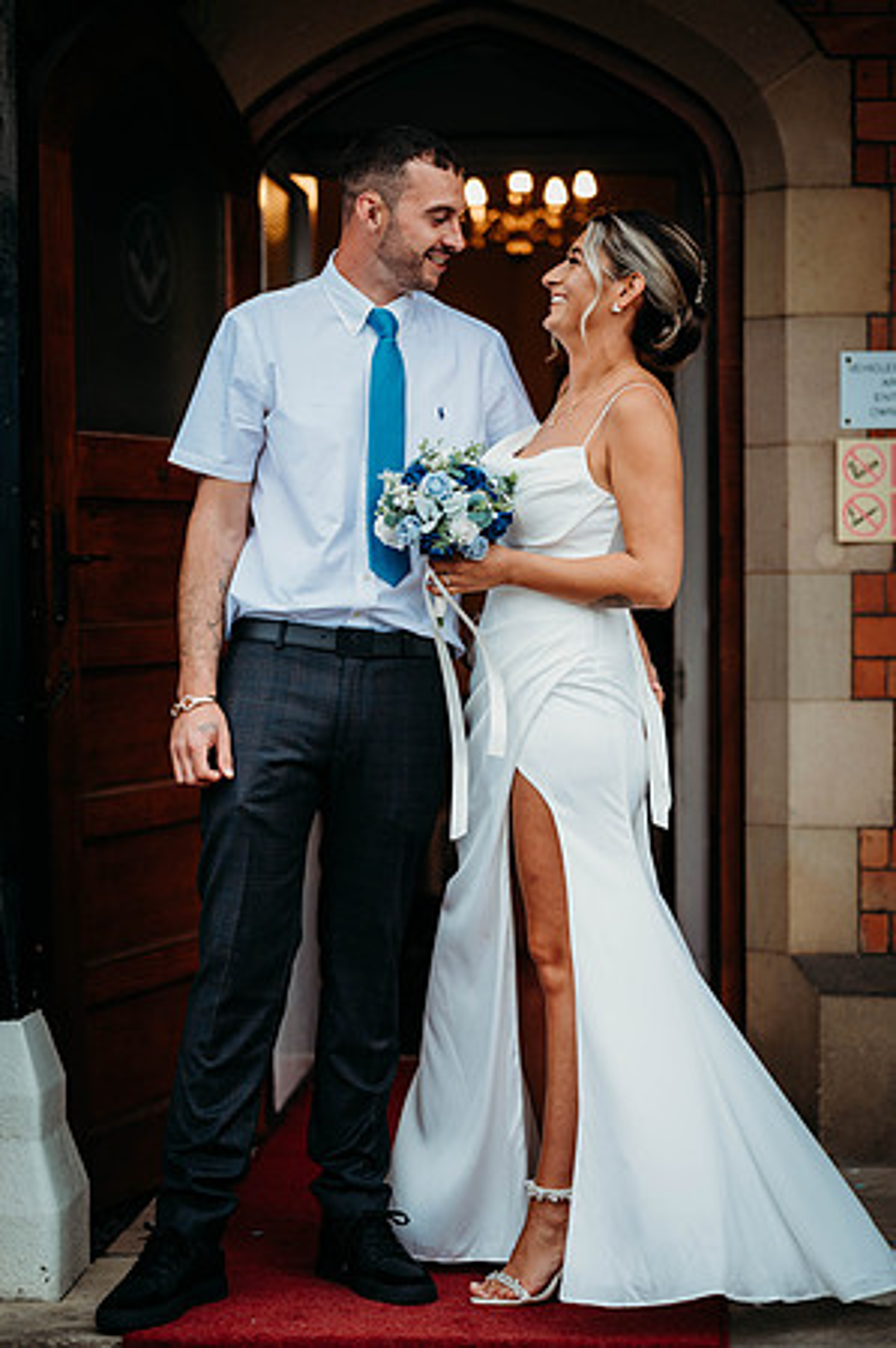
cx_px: 448
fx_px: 3180
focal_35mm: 85
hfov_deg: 16.0
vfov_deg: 23.9
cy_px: 674
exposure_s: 1/200
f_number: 2
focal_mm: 85
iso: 110
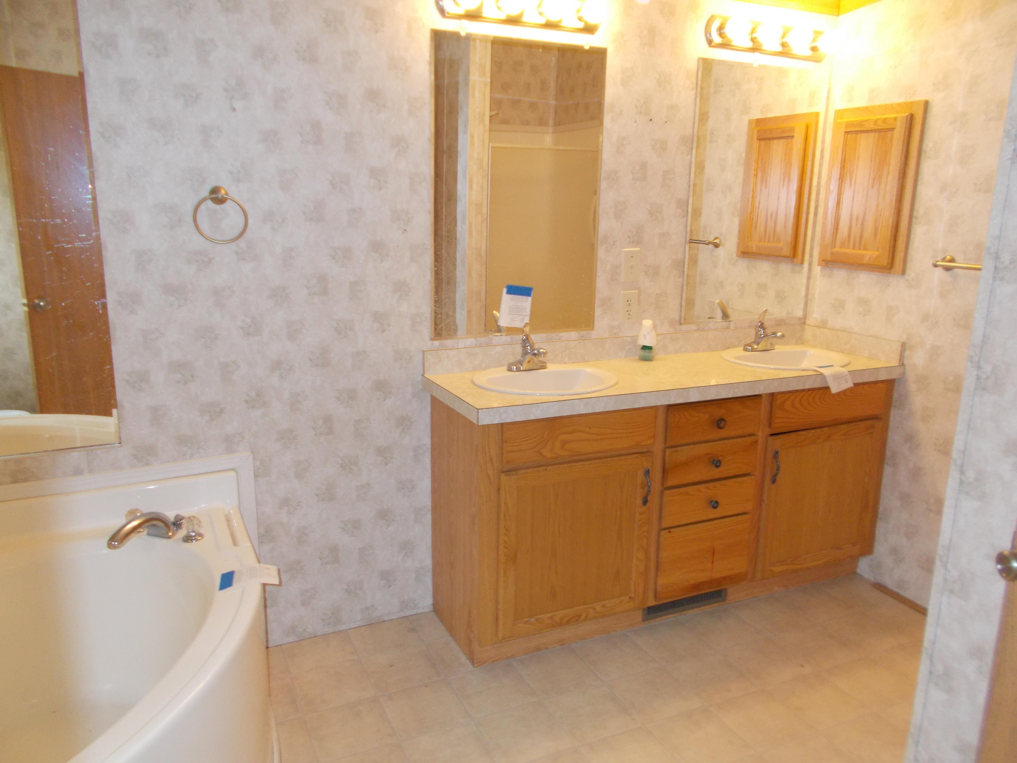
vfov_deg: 53.1
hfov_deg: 67.3
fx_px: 764
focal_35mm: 26
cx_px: 508
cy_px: 382
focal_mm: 4.6
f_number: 3.2
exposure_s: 1/25
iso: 200
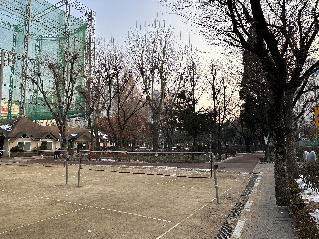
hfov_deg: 71.6
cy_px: 120
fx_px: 221
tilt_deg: +3.9
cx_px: 160
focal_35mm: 24
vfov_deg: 56.8
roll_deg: +1.9
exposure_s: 1/773
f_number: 1.78
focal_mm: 6.86
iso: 80
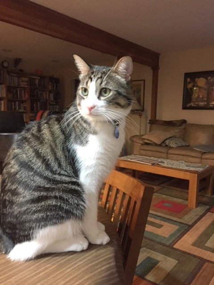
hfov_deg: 48.2
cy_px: 142
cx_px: 107
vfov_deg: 61.7
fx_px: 239
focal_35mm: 29
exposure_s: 1/15
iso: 320
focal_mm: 4.15
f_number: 2.2
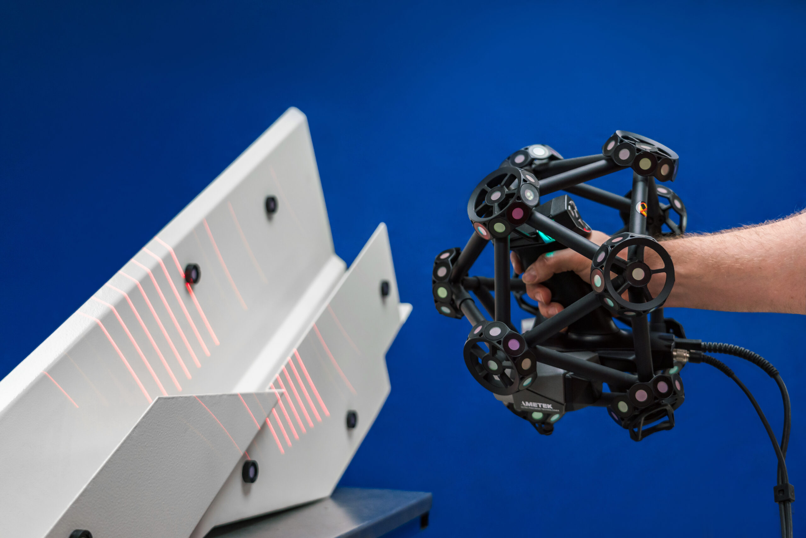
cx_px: 403
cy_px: 269
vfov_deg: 28.1
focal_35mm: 48
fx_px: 1075
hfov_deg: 41.1
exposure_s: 1/250
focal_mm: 48
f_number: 4
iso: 1250
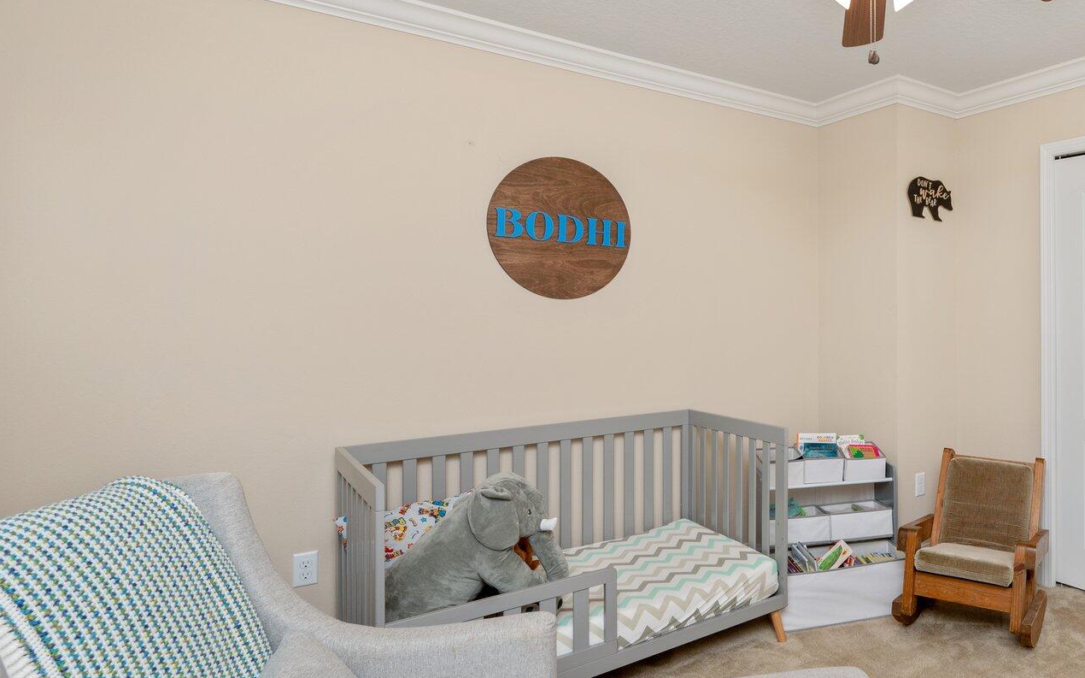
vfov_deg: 52.8
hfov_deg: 70.7
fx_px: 680
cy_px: 297
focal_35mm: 23
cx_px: 844
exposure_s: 1/40
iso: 250
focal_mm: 14
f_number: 7.1
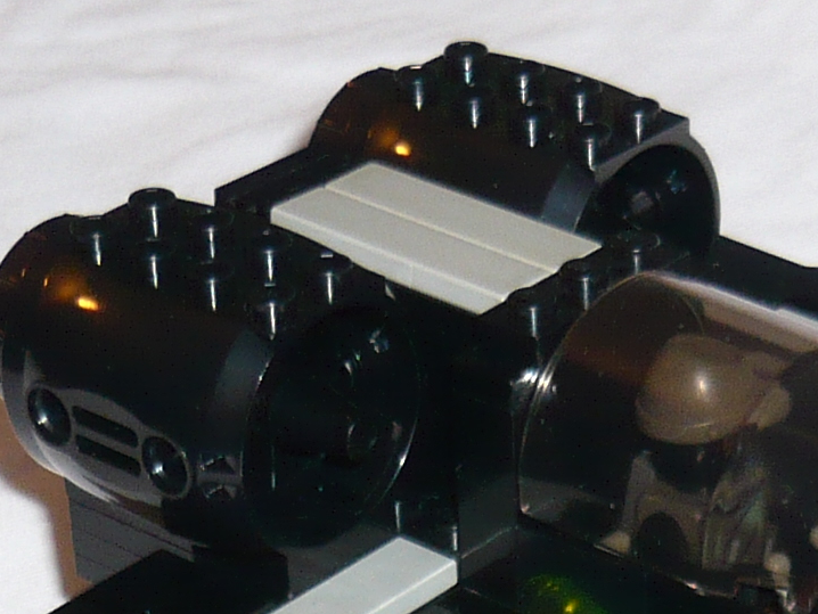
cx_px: 782
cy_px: 784
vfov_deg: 9.5
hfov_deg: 12.7
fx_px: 3640
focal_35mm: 154
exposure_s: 1/30
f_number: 3.1
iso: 100
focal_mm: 5.8
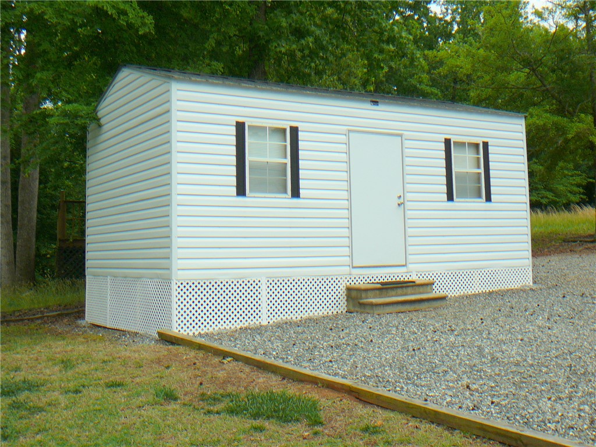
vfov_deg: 33.6
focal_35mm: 43
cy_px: 224
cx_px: 298
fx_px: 740
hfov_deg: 43.9
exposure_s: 1/500
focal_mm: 6.4
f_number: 3.2
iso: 80
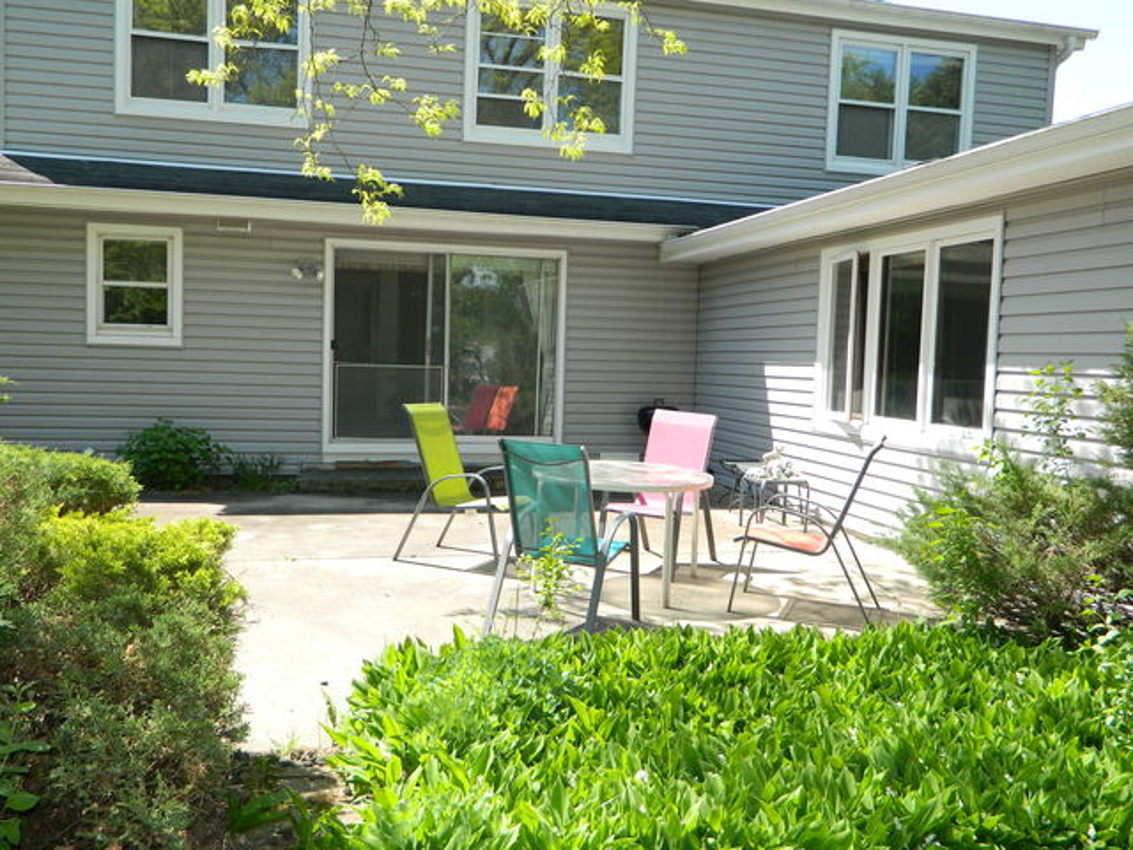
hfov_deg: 58.4
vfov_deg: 45.4
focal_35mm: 31
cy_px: 425
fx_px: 1015
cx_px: 566
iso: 110
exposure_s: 1/320
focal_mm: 5.6
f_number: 3.2
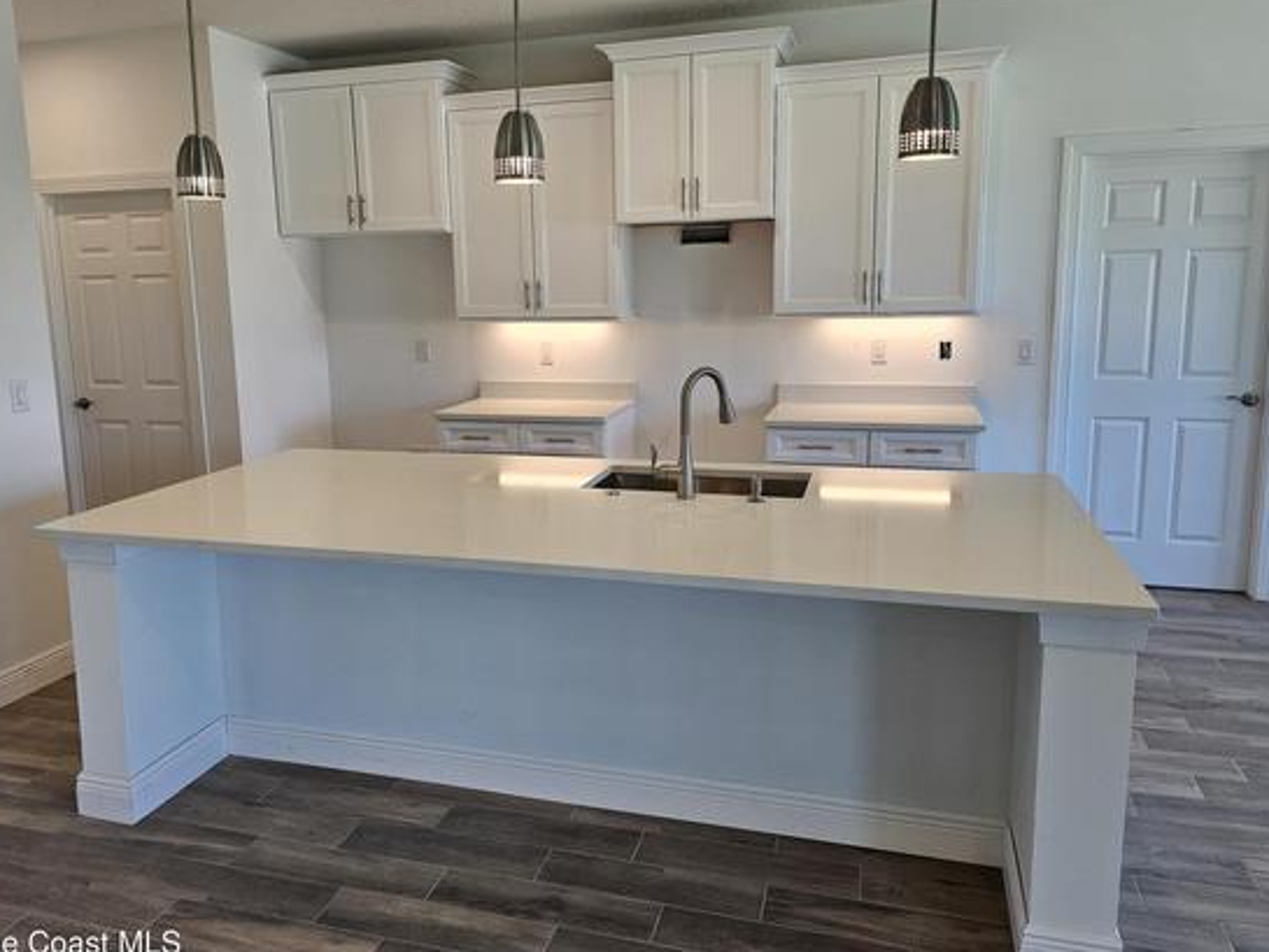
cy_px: 435
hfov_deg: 65.2
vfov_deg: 51.3
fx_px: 990
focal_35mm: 27
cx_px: 570
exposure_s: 1/120
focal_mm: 6.3
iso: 80
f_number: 1.7
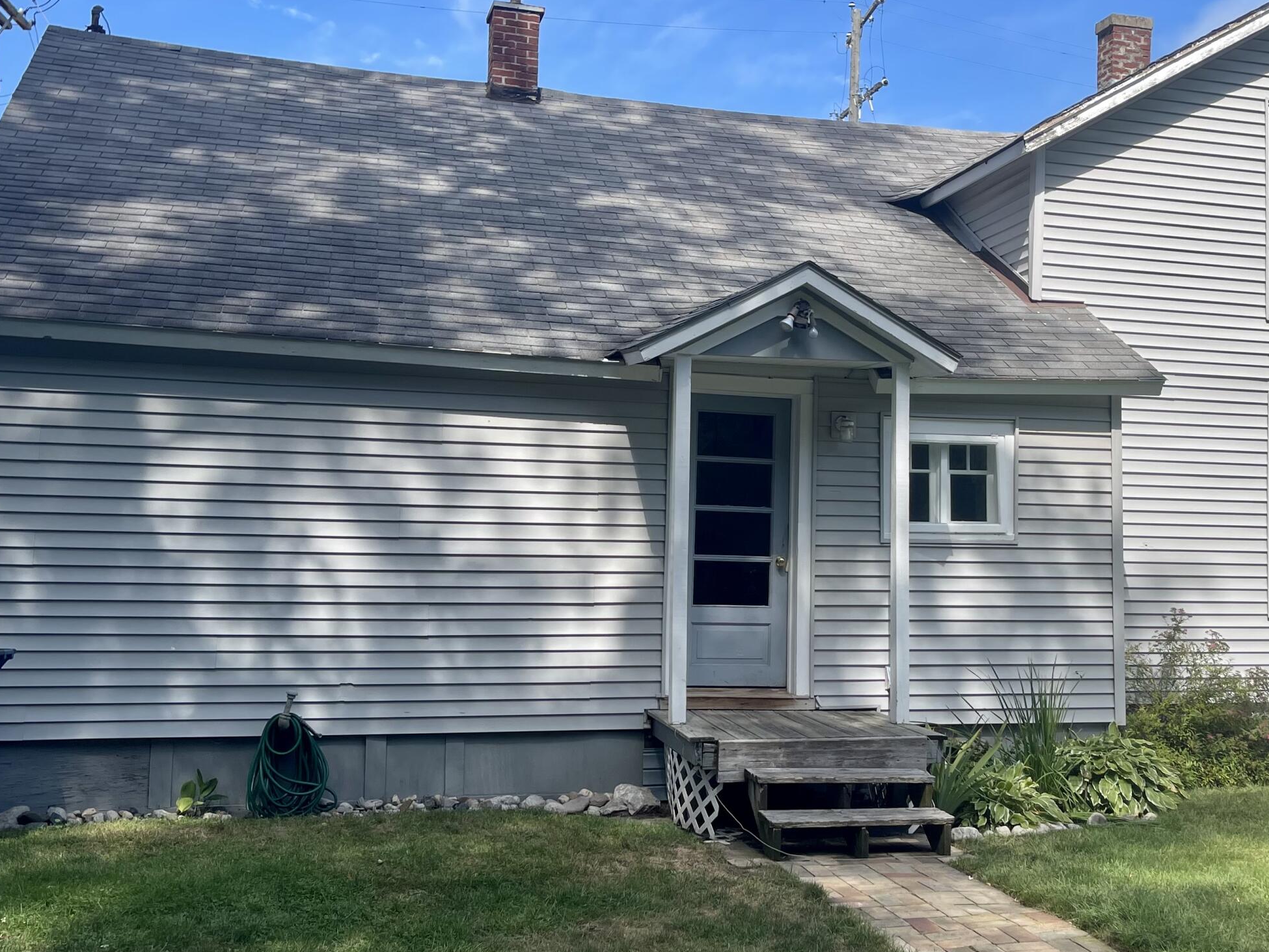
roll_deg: -1.4
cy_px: 450
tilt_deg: +2.3
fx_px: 1467
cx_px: 752
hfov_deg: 46.6
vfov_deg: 36.0
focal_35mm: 40
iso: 32
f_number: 1.6
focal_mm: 5.1
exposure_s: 1/2717
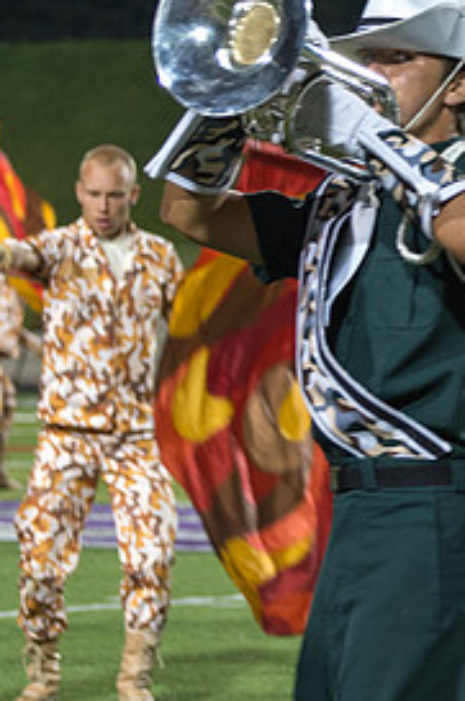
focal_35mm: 338
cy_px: 159
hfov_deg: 4.0
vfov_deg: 6.1
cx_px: 422
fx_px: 6573
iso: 1800
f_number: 4.5
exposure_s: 1/160
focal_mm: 95
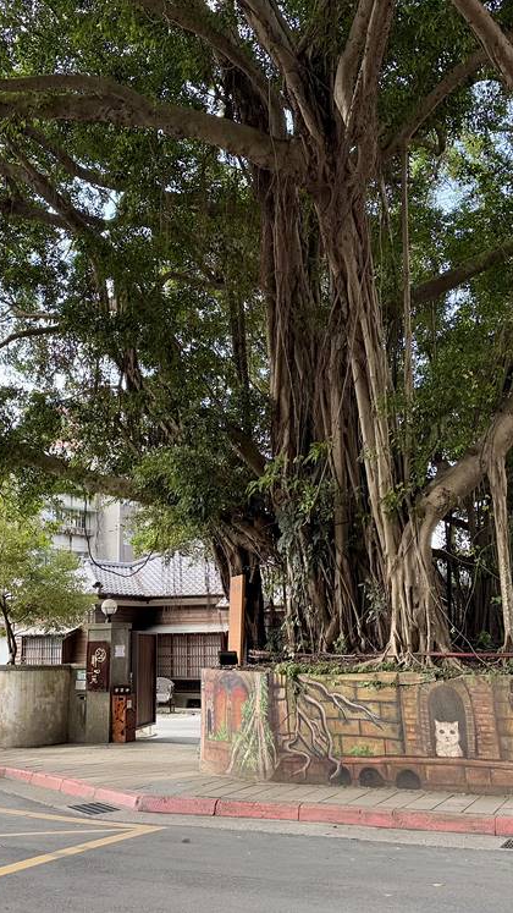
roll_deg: +0.6
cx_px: 206
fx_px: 847
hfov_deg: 33.6
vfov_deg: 56.6
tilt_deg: +12.2
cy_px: 456
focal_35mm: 35
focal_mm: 6.76
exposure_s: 1/268
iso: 64
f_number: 1.78
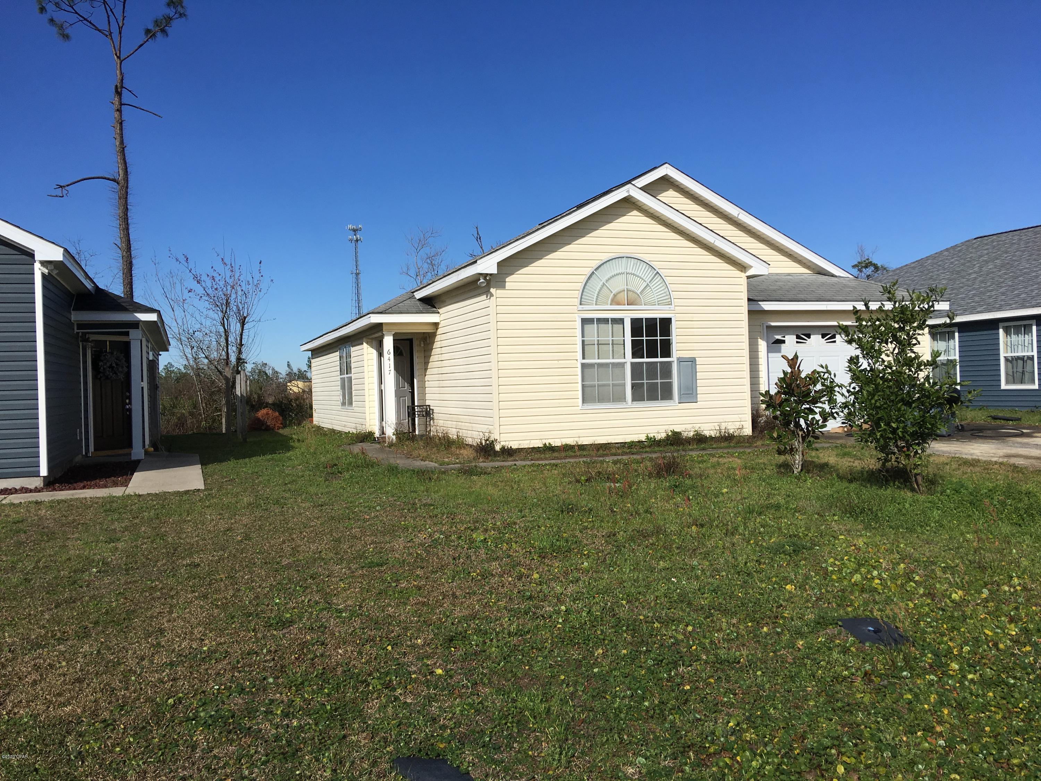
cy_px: 390
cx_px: 520
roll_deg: +1.4
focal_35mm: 29
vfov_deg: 48.2
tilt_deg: +0.9
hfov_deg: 61.7
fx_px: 872
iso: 25
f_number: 2.2
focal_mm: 4.15
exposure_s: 1/2849
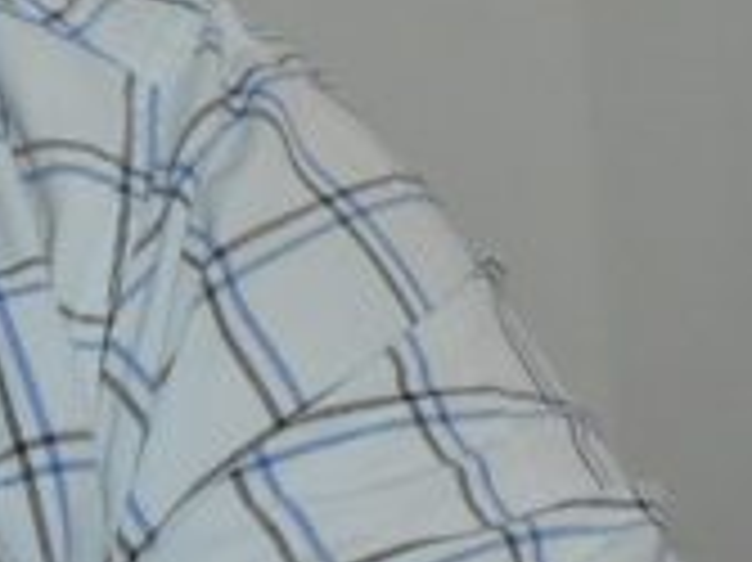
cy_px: -49
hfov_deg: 6.5
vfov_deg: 4.9
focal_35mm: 299
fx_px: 6496
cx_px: -617
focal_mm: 45
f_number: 8
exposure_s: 1/200
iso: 5000
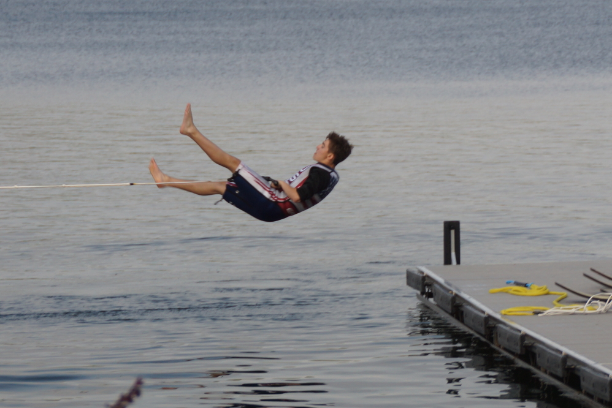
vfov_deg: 10.8
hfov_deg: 16.1
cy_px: 204
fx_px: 2168
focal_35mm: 128
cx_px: 306
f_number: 5.6
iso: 160
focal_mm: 85
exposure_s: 1/160
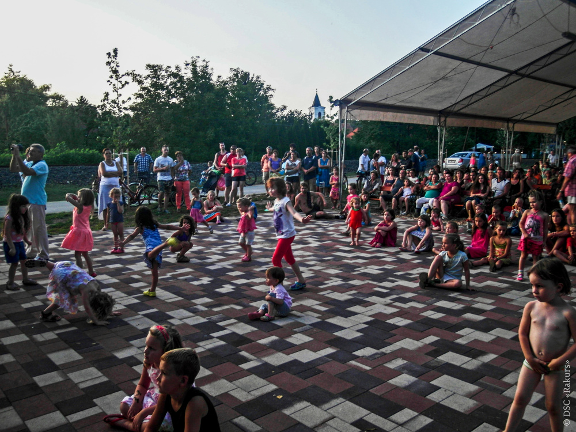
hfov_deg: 60.0
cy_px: 216
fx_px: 499
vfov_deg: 46.8
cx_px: 288
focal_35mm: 30
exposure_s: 1/60
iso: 80
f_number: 2
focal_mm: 6.5
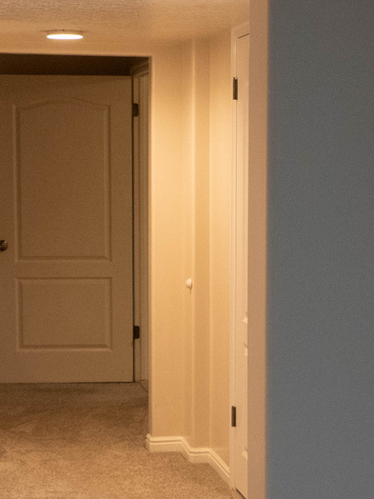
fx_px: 1354
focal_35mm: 94
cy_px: 318
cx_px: 311
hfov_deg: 15.6
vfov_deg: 20.8
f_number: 4
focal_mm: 25
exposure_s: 1/160
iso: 3200
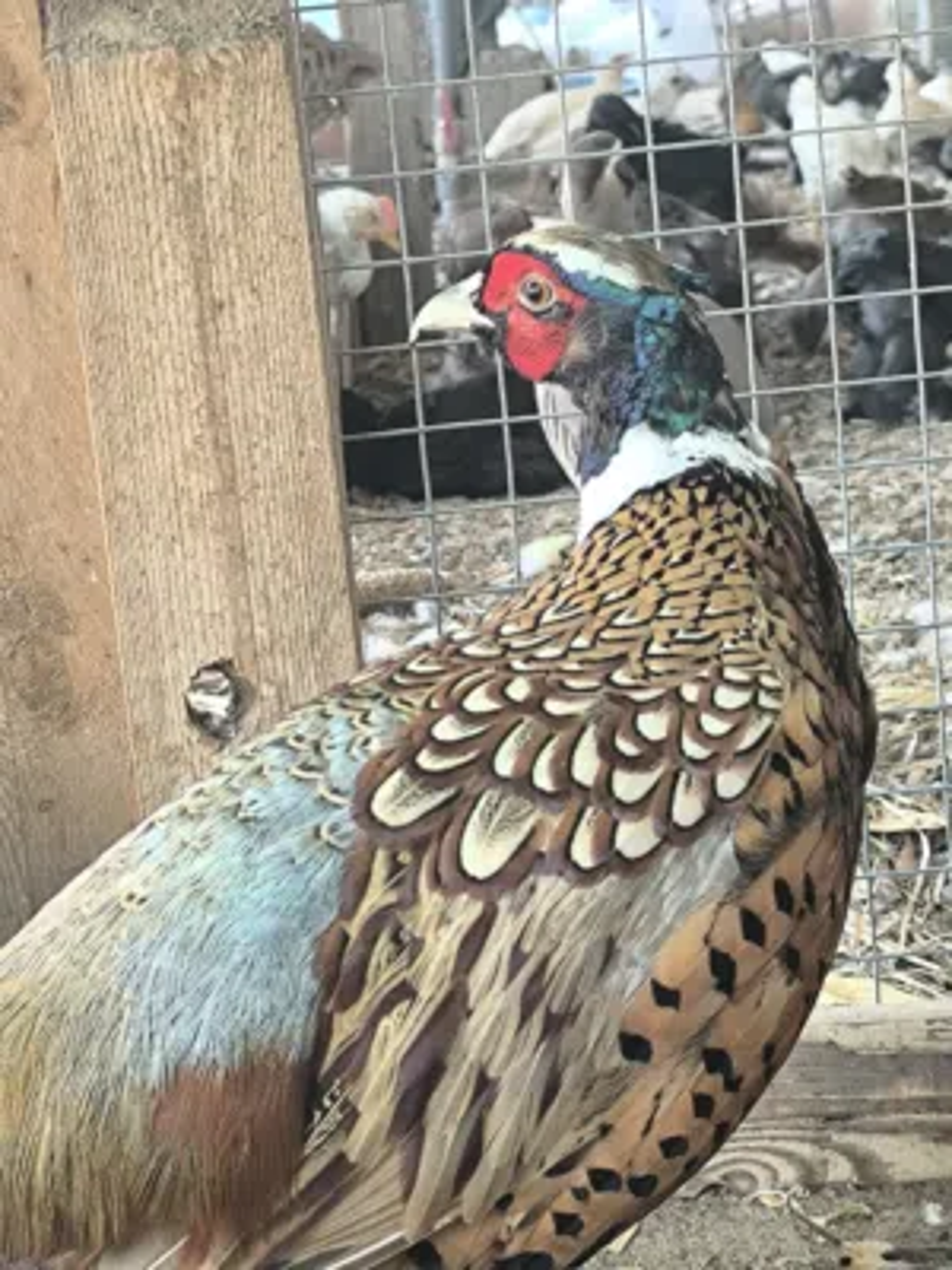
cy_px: 635
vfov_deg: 22.3
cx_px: 476
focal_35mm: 88
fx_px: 3227
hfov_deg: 16.8
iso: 400
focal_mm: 6.14
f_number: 1.65
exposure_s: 1/100
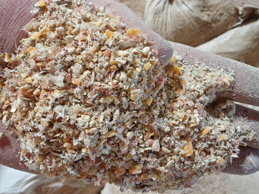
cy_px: 97
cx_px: 130
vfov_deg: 53.1
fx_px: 195
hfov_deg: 67.3
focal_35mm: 26
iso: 500
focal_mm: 1.96
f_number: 2.2
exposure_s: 1/50
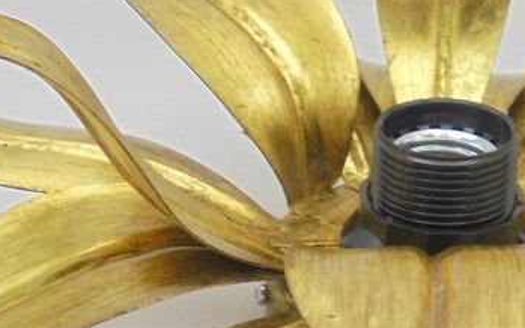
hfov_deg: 19.7
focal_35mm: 104
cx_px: 444
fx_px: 1488
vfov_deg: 12.5
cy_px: 238
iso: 160
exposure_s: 1/30
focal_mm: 6.9
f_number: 4.2
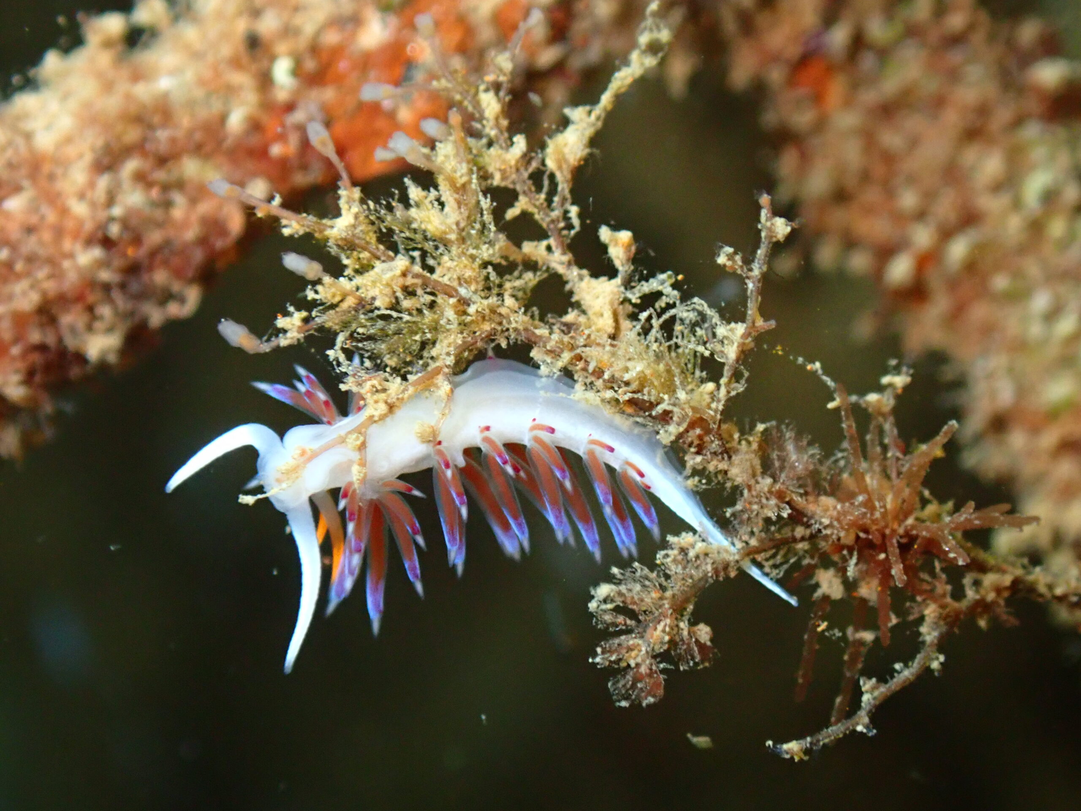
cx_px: 540
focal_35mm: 100
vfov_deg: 14.8
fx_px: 3123
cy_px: 406
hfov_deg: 19.6
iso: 800
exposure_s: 1/100
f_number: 14
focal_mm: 18
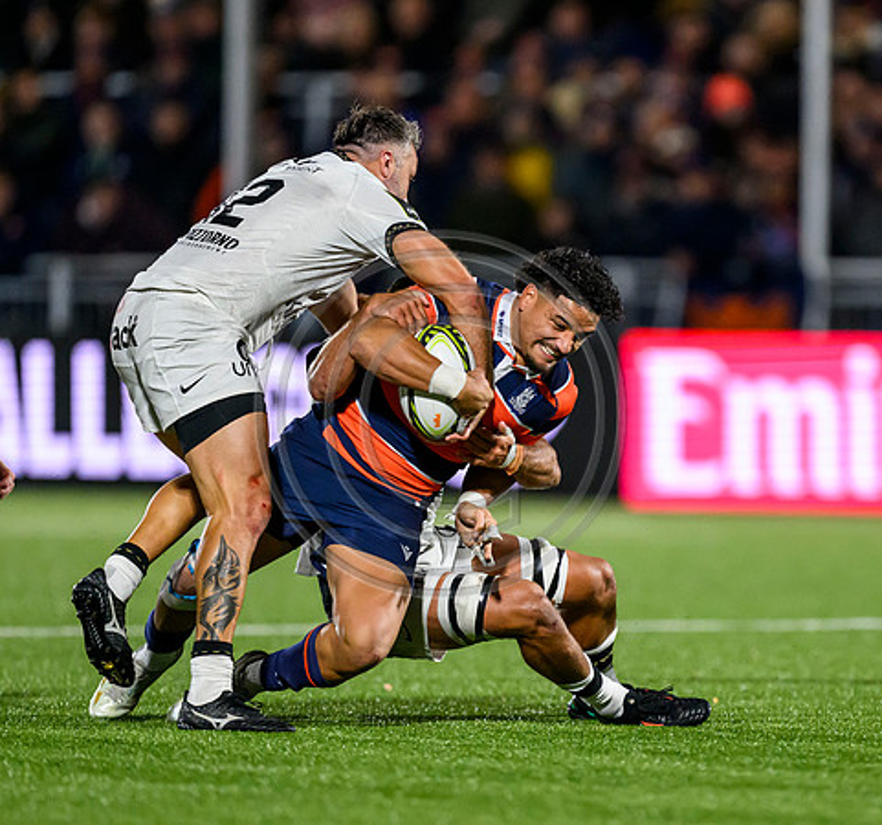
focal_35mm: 594
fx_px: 16576
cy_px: 423
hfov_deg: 3.0
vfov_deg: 2.9
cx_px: 619
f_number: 3.2
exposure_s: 1/1600
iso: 6400
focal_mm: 400
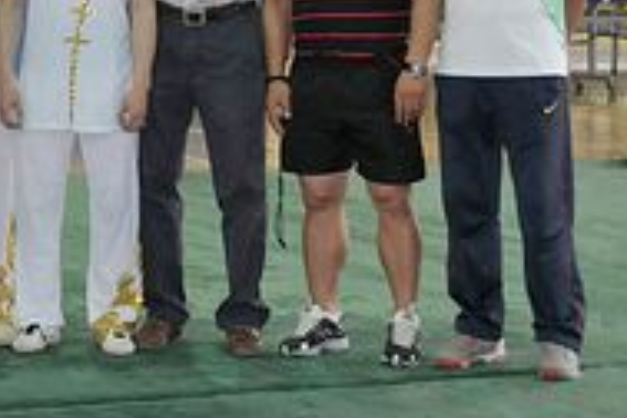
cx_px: -179
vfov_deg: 12.2
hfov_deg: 17.3
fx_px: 1933
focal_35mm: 111
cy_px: -32
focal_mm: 28
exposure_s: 1/60
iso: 1000
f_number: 4
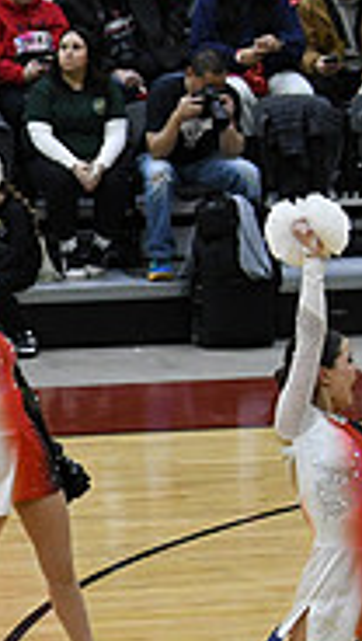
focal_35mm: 346
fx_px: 5883
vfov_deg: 6.2
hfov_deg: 3.5
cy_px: 608
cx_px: -508
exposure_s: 1/400
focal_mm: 70
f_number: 4
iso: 4000
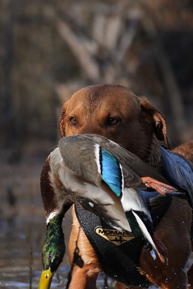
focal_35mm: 356
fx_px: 2863
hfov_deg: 3.9
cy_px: 144
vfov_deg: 5.8
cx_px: 108
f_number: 5.6
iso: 1250
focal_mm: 179
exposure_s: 1/3200
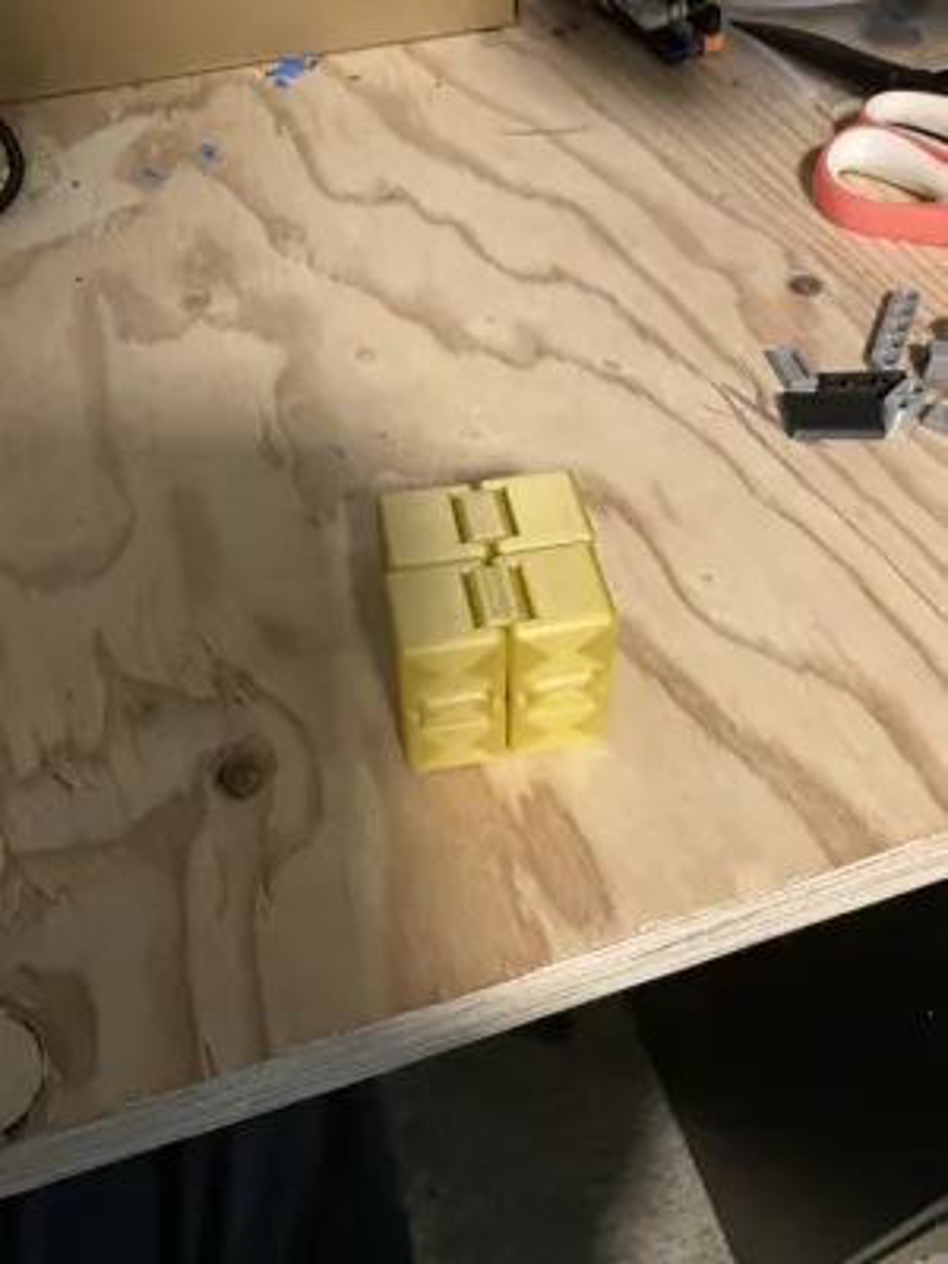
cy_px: 632
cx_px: 474
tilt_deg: -51.4
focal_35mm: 29
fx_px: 1059
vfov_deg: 61.7
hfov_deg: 48.2
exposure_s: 1/30
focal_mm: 3
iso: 500
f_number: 1.8
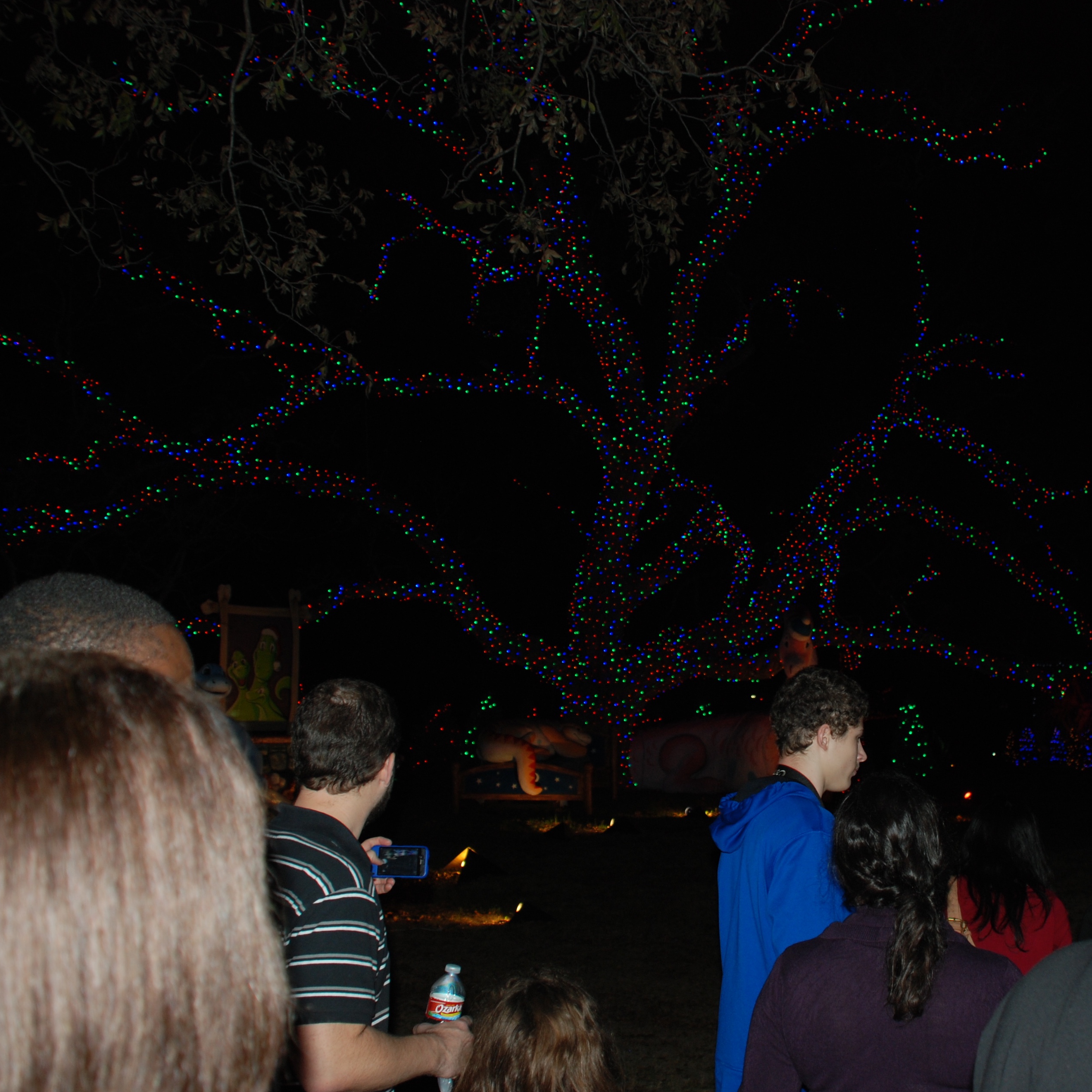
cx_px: 740
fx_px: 1392
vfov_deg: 42.8
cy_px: 546
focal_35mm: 39
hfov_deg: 42.2
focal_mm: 20
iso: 200
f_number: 3.8
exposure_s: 1/60
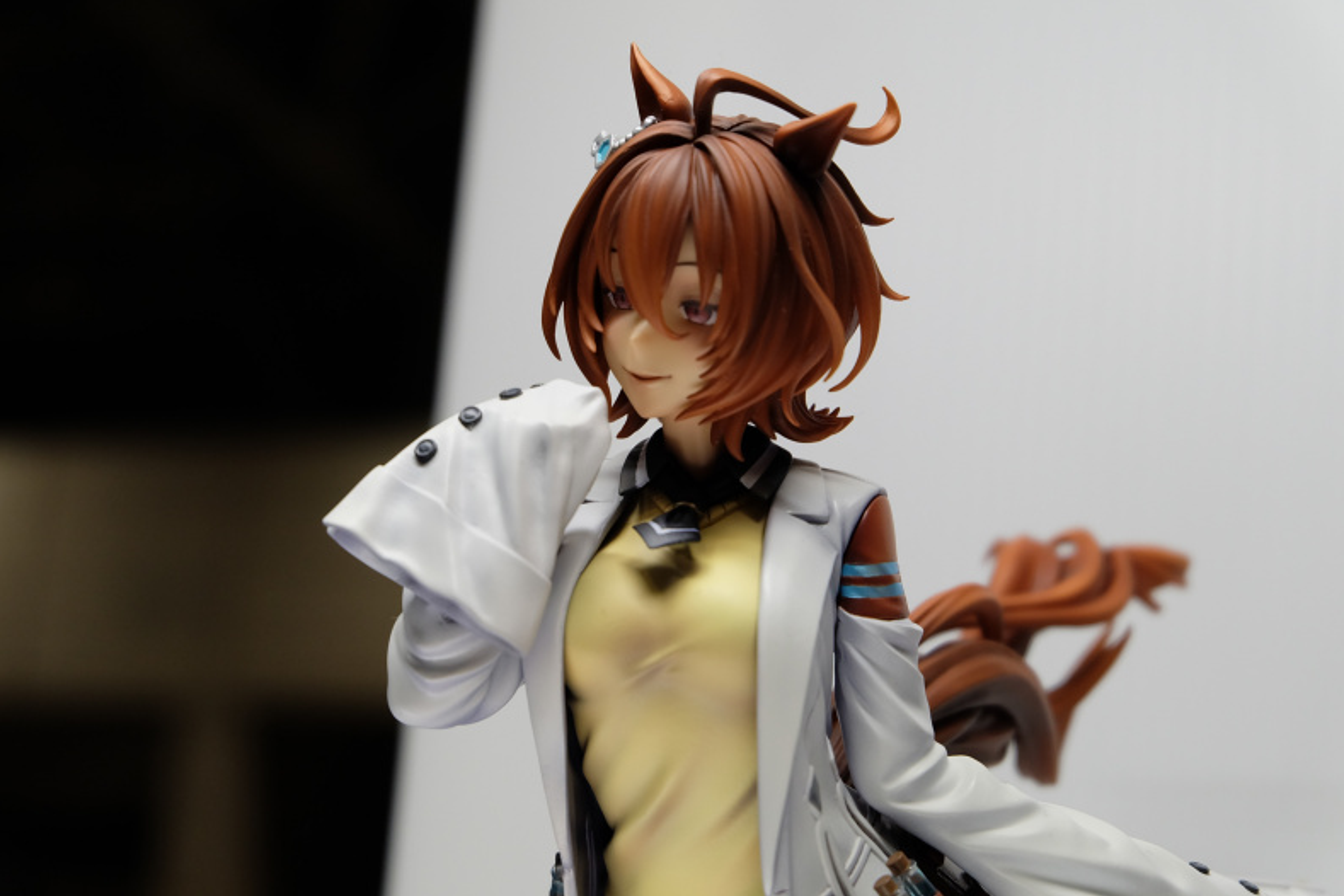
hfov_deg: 26.7
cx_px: 680
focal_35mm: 76
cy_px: 451
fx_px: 2837
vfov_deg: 17.9
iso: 1000
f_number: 5.6
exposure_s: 1/125
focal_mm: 50
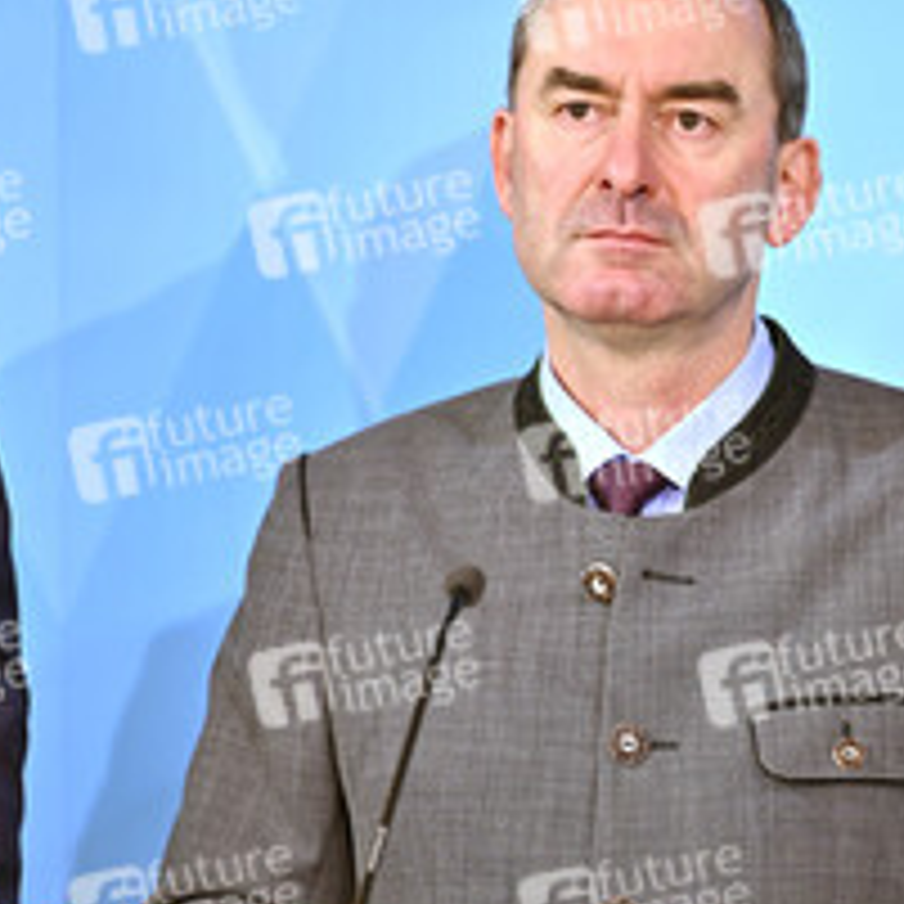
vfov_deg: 4.7
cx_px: 695
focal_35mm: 371
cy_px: 562
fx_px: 10962
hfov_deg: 4.7
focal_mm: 195
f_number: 2.8
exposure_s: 1/400
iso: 640
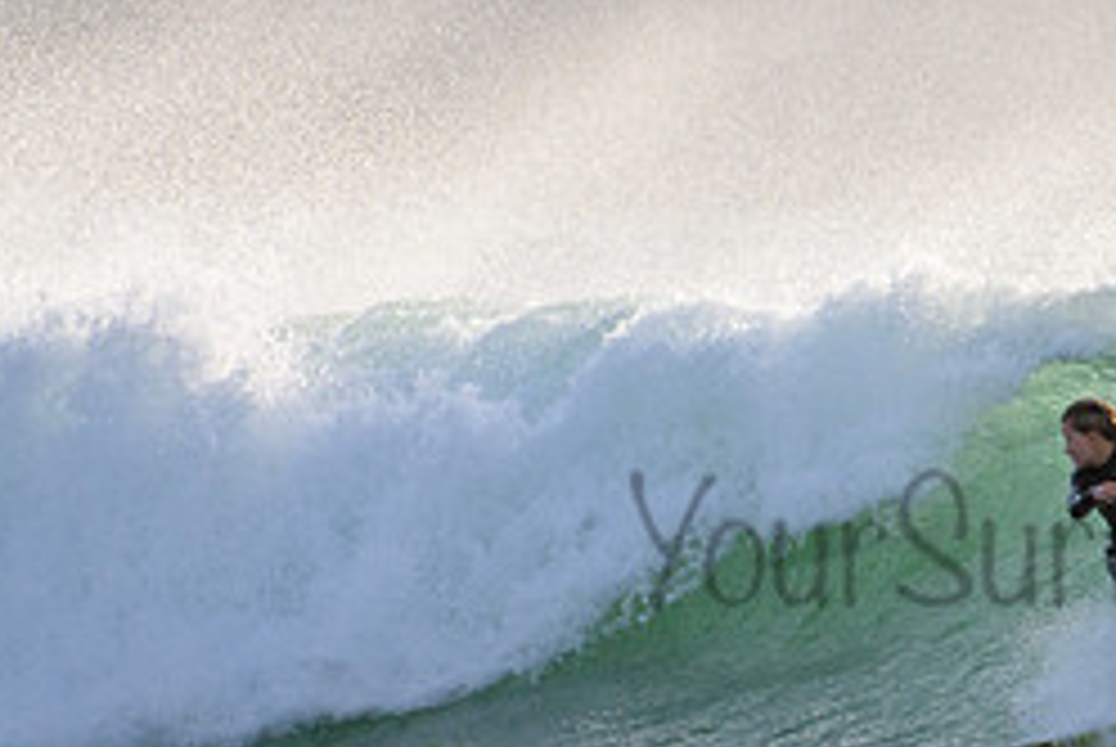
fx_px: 54375
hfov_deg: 1.2
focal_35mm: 1752
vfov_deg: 0.8
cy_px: 502
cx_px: 1094
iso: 400
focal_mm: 500
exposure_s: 1/2000
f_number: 5.6
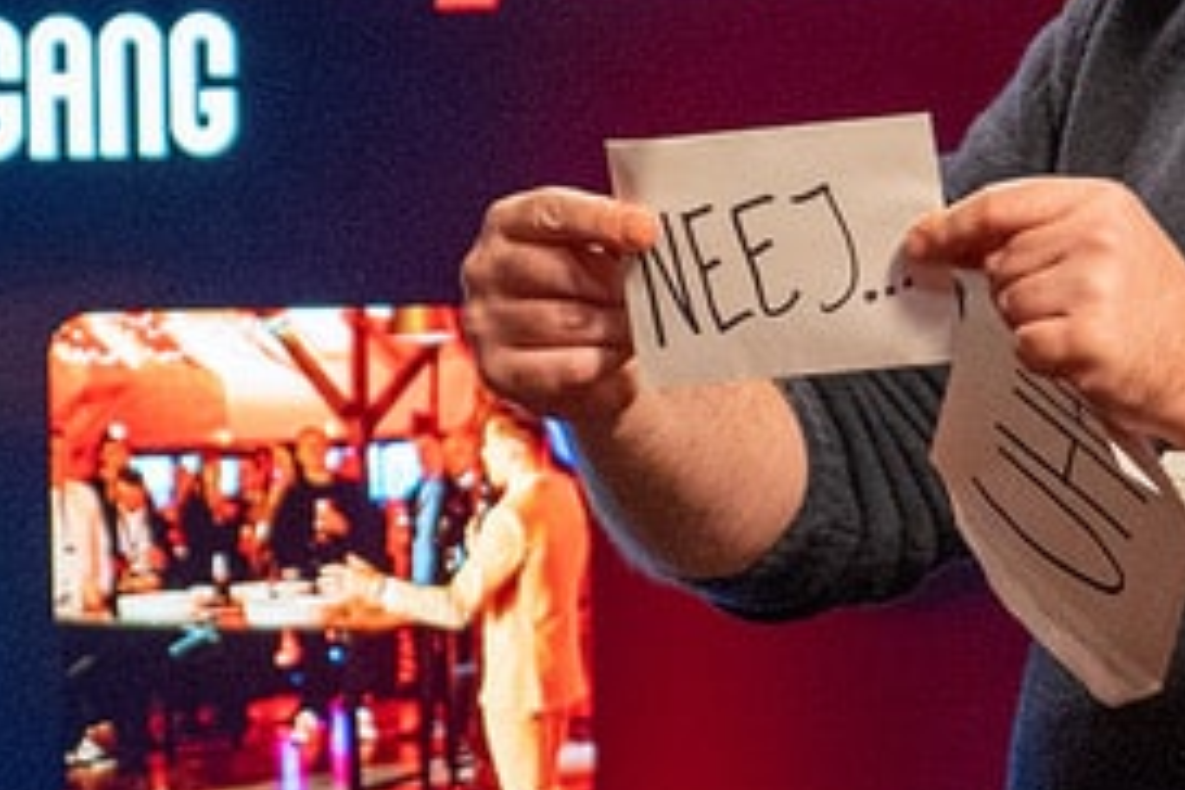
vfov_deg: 2.5
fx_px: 18037
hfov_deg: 3.8
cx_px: -230
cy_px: 762
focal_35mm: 548
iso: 2000
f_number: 2.8
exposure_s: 1/100
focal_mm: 117
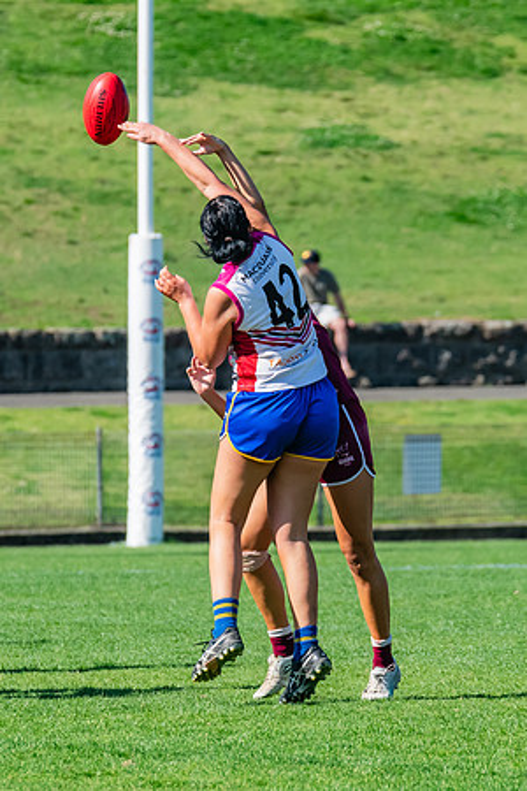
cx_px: 354
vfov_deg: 3.1
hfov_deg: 2.1
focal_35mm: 661
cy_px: 346
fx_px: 14504
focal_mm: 330
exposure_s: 1/1250
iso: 800
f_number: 9
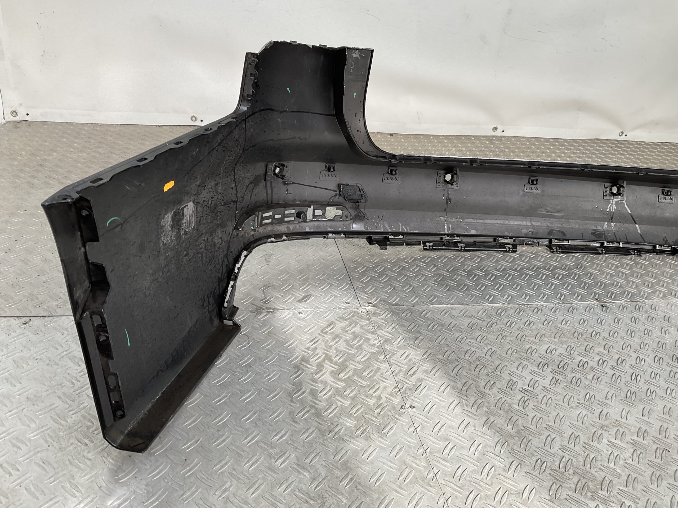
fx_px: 568
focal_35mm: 29
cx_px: 339
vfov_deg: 48.2
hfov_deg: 61.7
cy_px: 254
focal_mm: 3
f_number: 1.8
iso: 20
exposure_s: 1/120
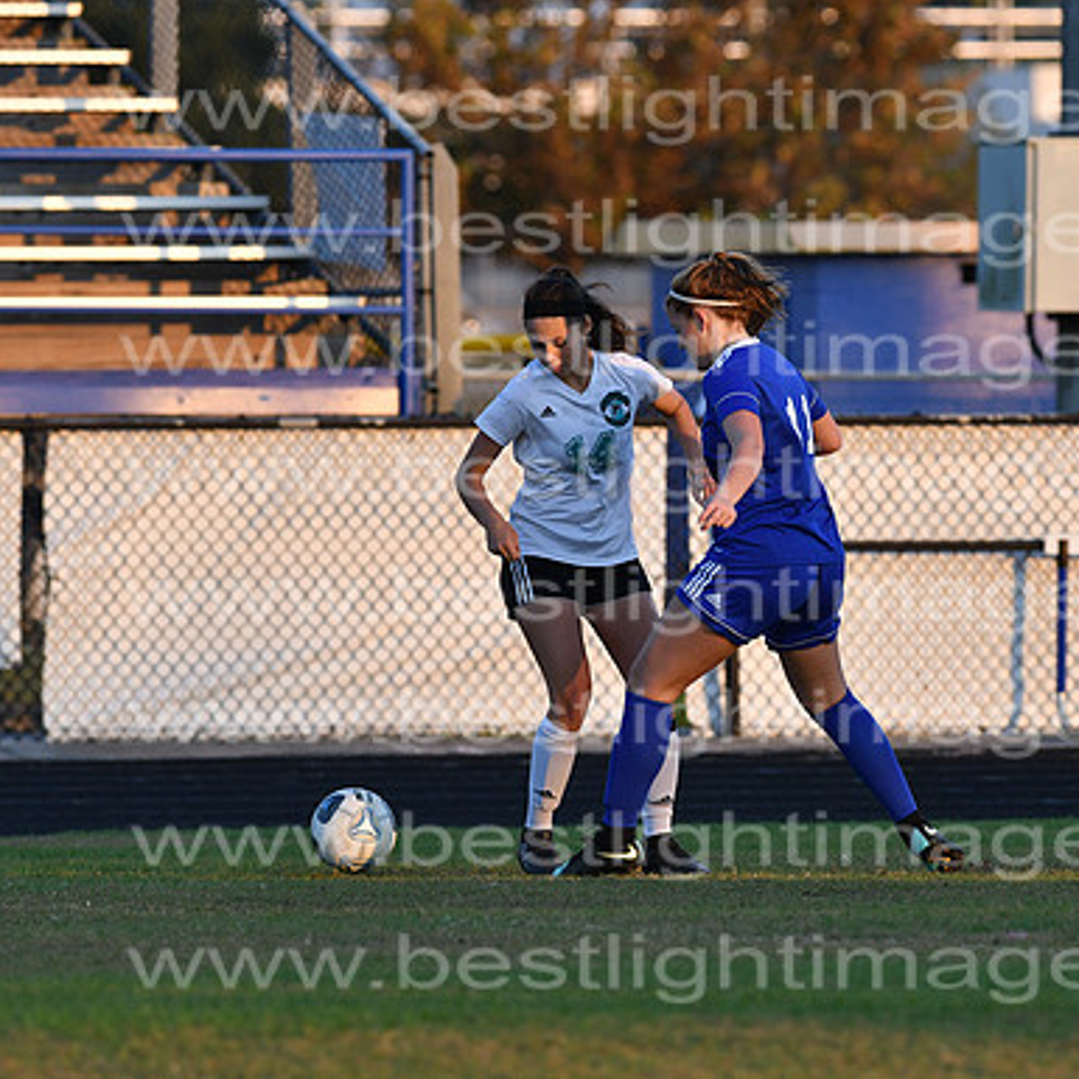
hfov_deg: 3.0
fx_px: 20348
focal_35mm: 577
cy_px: 540
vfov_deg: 3.0
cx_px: 765
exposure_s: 1/800
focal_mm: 300
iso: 640
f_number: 5.6
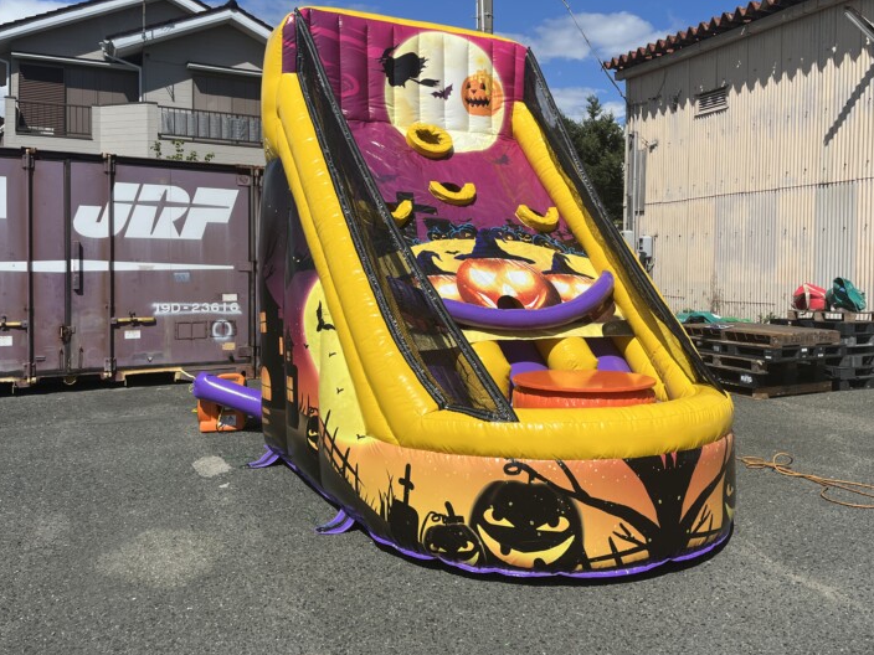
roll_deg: -0.4
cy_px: 297
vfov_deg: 46.7
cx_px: 490
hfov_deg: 59.8
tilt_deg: -2.0
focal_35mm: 30
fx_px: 757
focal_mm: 5.1
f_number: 1.6
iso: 50
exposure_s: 1/6494
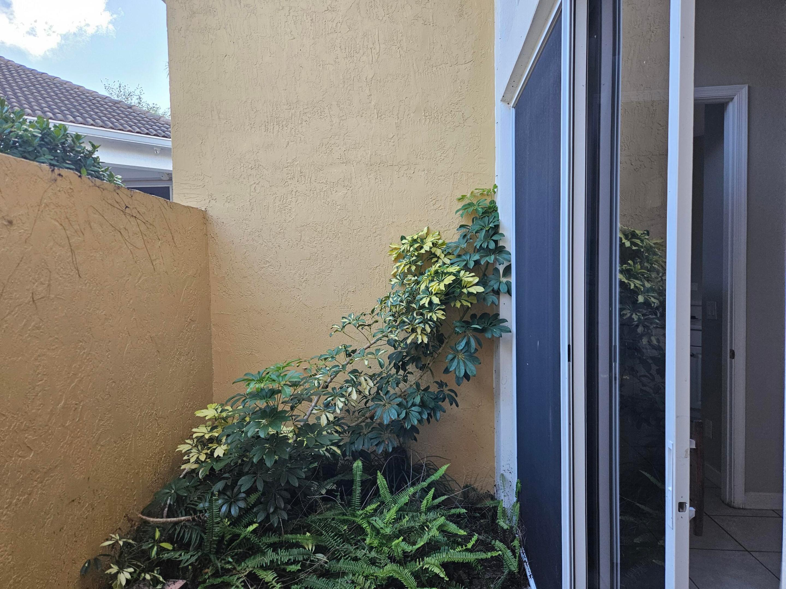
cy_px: 294
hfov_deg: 73.9
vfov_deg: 58.9
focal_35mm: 23
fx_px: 522
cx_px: 393
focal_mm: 5.4
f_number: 1.8
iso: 200
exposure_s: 1/359
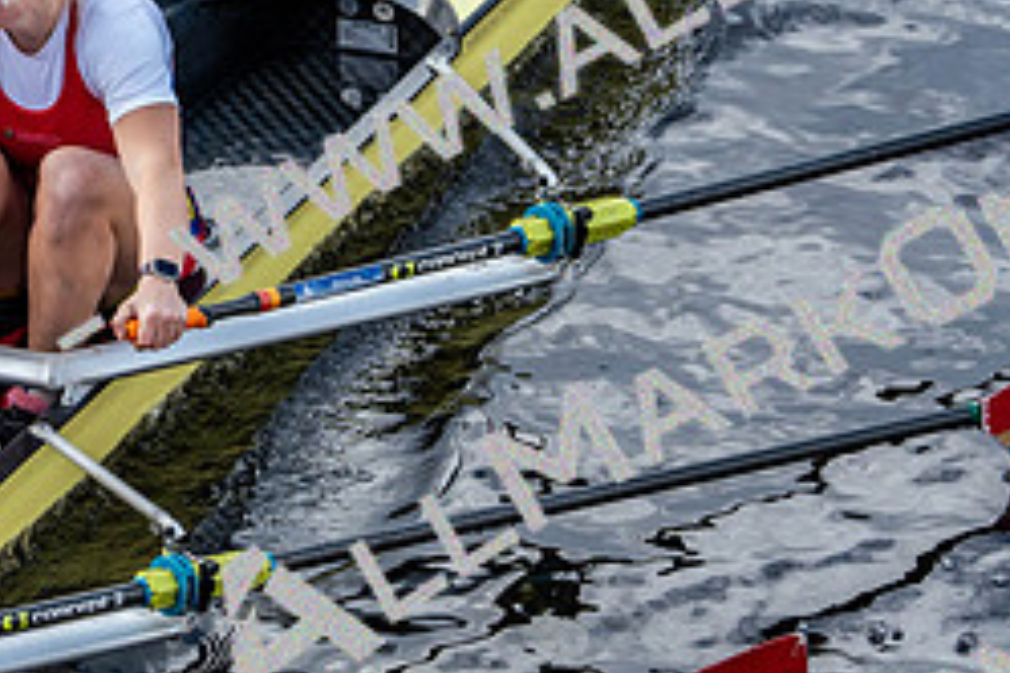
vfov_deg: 1.9
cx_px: -126
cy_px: 355
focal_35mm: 720
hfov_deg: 2.9
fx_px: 20198
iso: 1000
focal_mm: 309
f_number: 6.3
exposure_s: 1/1250
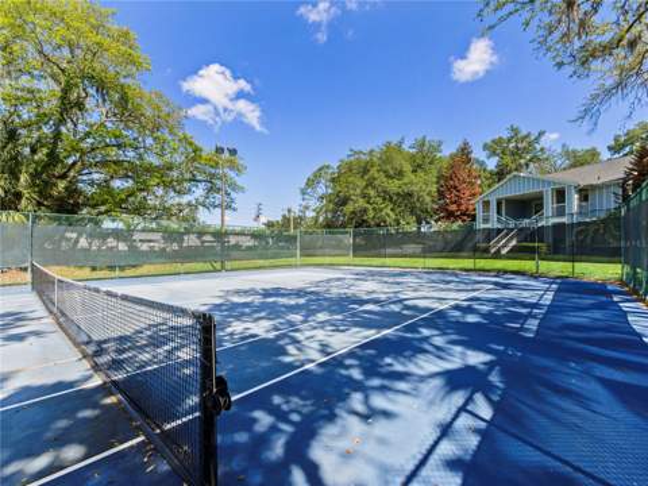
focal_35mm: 14
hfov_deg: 102.1
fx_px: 262
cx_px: 324
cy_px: 243
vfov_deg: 85.7
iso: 200
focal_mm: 7
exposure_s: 1/200
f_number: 5
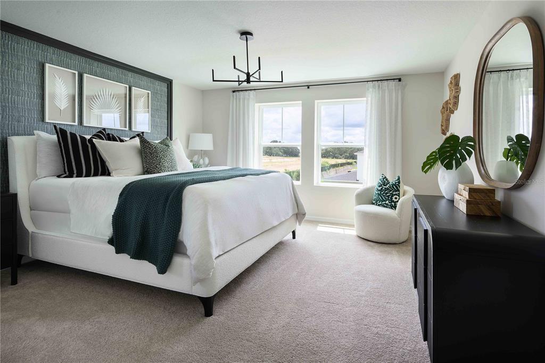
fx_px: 280
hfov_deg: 88.5
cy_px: 182
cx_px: 272
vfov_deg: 65.9
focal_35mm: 18
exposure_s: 1/15
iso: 125
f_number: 8
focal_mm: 18.5
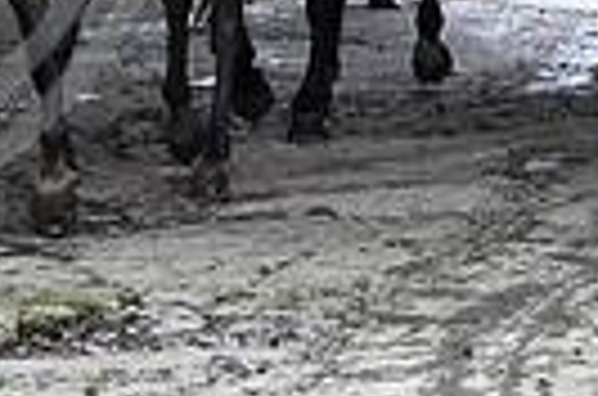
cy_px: -279
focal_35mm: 306
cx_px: -315
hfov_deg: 6.7
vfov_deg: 4.4
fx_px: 5071
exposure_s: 1/1250
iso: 5000
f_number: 5.6
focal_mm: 70
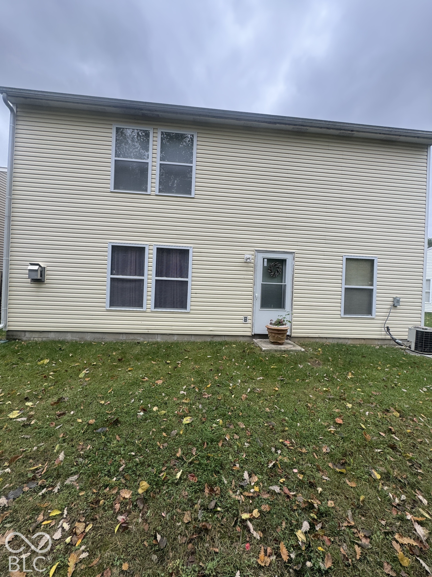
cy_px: 288
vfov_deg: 102.1
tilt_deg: +0.1
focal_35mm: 14
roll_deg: -2.4
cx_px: 216
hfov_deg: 85.7
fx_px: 233
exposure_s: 1/262
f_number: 2.2
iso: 40
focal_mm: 2.22
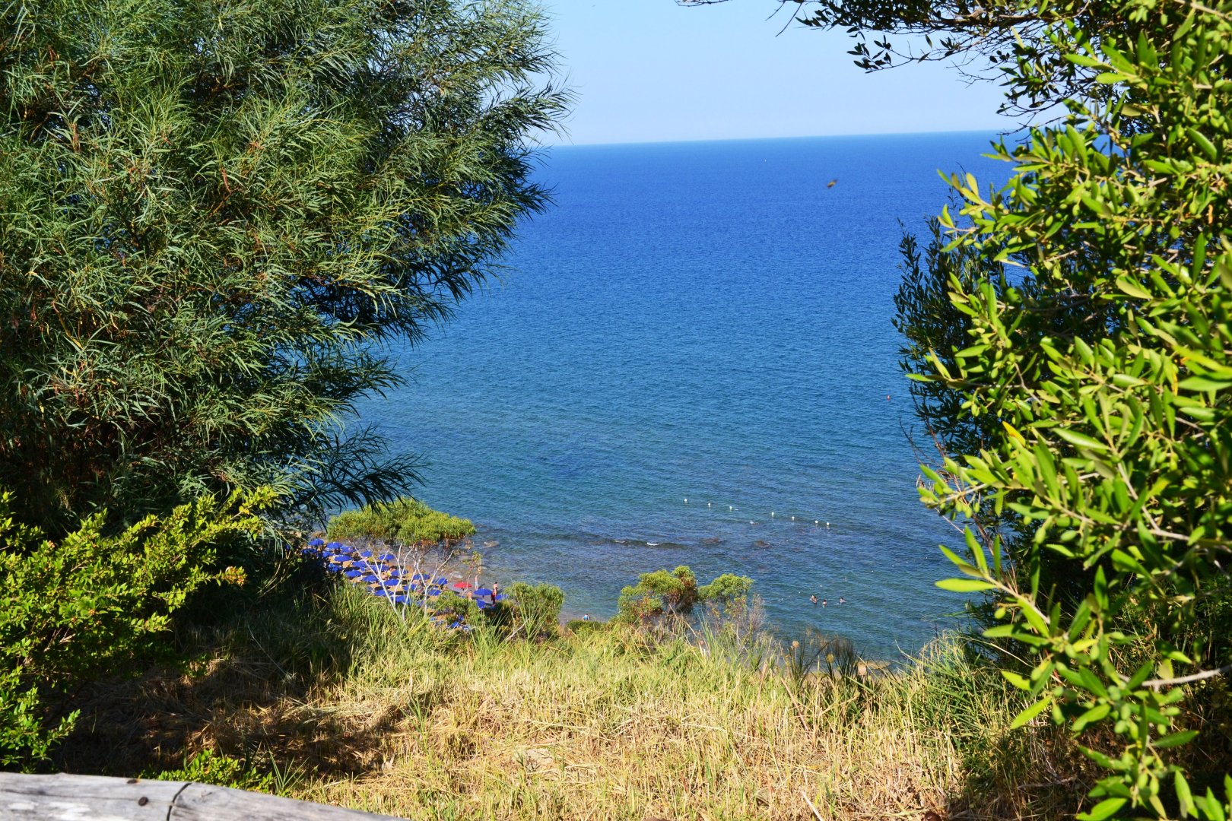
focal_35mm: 45
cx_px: 616
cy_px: 410
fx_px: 1540
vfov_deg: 29.9
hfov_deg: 43.6
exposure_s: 1/400
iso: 400
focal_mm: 30
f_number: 11
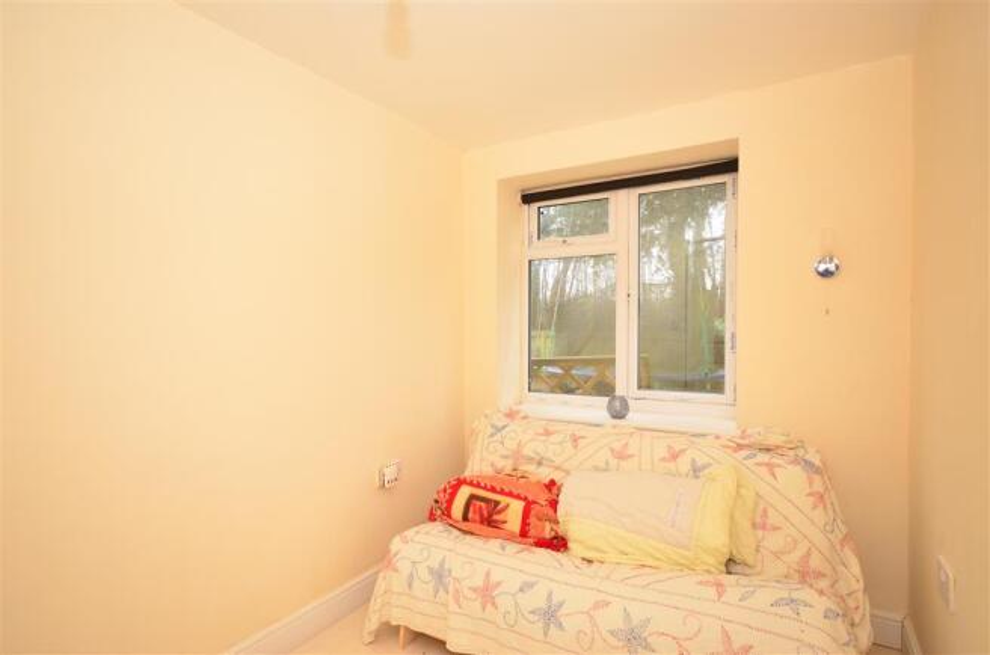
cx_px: 495
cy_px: 328
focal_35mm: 20
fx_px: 535
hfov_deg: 85.6
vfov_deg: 62.9
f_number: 6.3
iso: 640
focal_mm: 13
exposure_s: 1/10
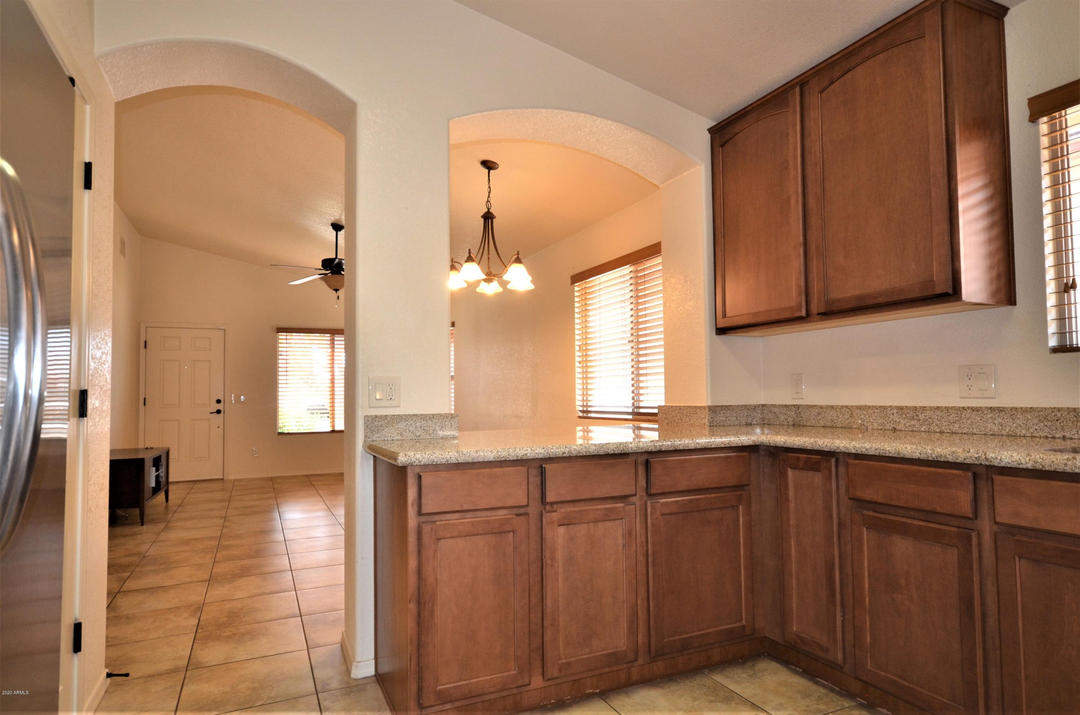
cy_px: 358
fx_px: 539
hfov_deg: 90.1
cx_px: 540
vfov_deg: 67.1
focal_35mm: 18
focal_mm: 12
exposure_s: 1/60
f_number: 4.5
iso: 500
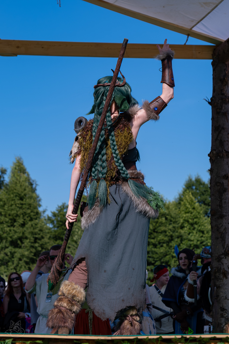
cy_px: 172
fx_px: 1074
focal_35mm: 113
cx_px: 93
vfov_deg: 18.2
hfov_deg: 12.2
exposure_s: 1/1600
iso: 160
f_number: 4
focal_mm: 50
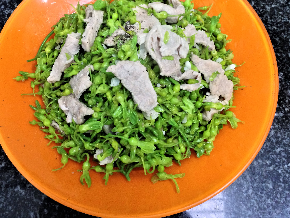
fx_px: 335
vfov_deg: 35.8
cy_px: 86
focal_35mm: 40
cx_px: 136
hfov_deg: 46.8
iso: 400
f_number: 2.4
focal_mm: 4.12
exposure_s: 1/20
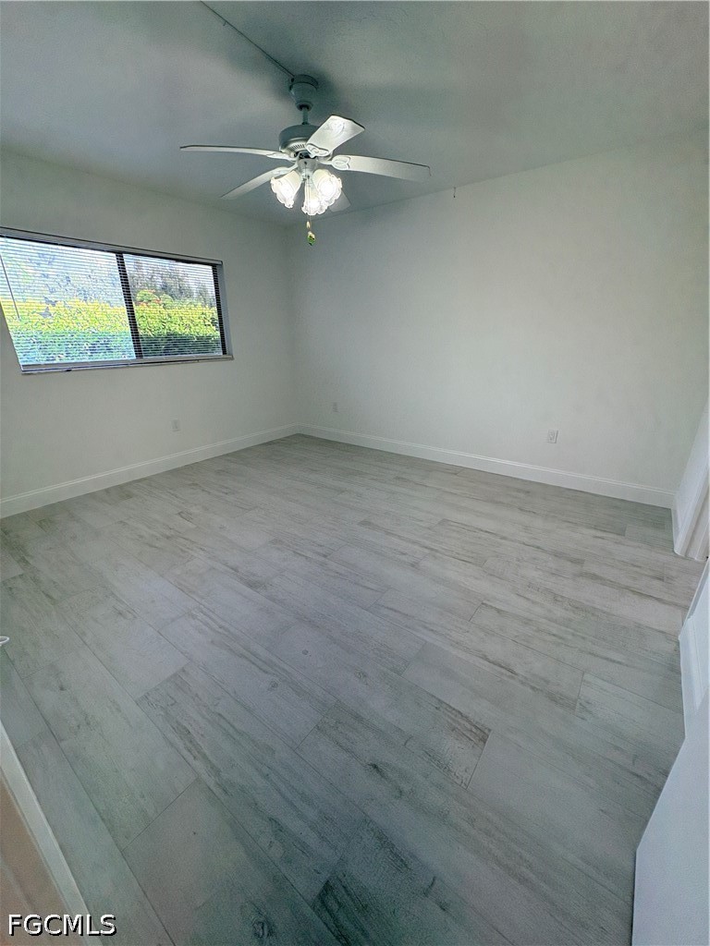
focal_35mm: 14
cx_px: 355
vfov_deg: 102.1
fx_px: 383
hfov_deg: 85.7
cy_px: 473
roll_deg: +0.4
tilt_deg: -19.1
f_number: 2.2
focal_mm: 2.22
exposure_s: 1/120
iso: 100
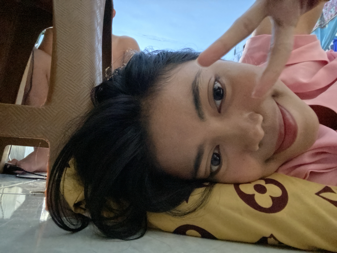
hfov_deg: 73.9
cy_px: 126
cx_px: 168
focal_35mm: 23
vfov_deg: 58.9
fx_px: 224
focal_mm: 2.71
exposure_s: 1/15
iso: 2000
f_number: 2.2
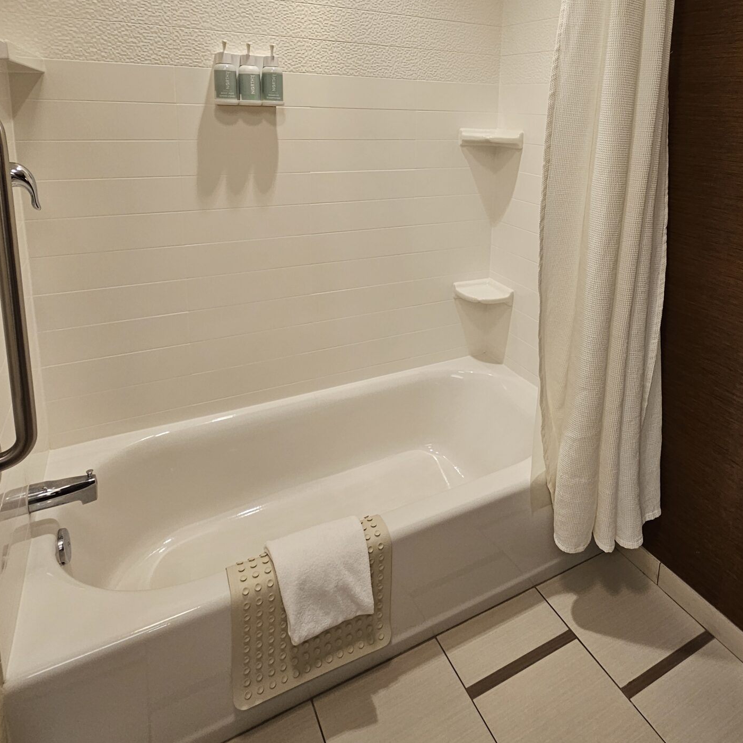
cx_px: 448
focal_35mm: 21
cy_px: 212
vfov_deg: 68.7
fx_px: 510
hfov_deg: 71.4
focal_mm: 2.2
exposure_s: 1/60
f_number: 2.2
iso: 125
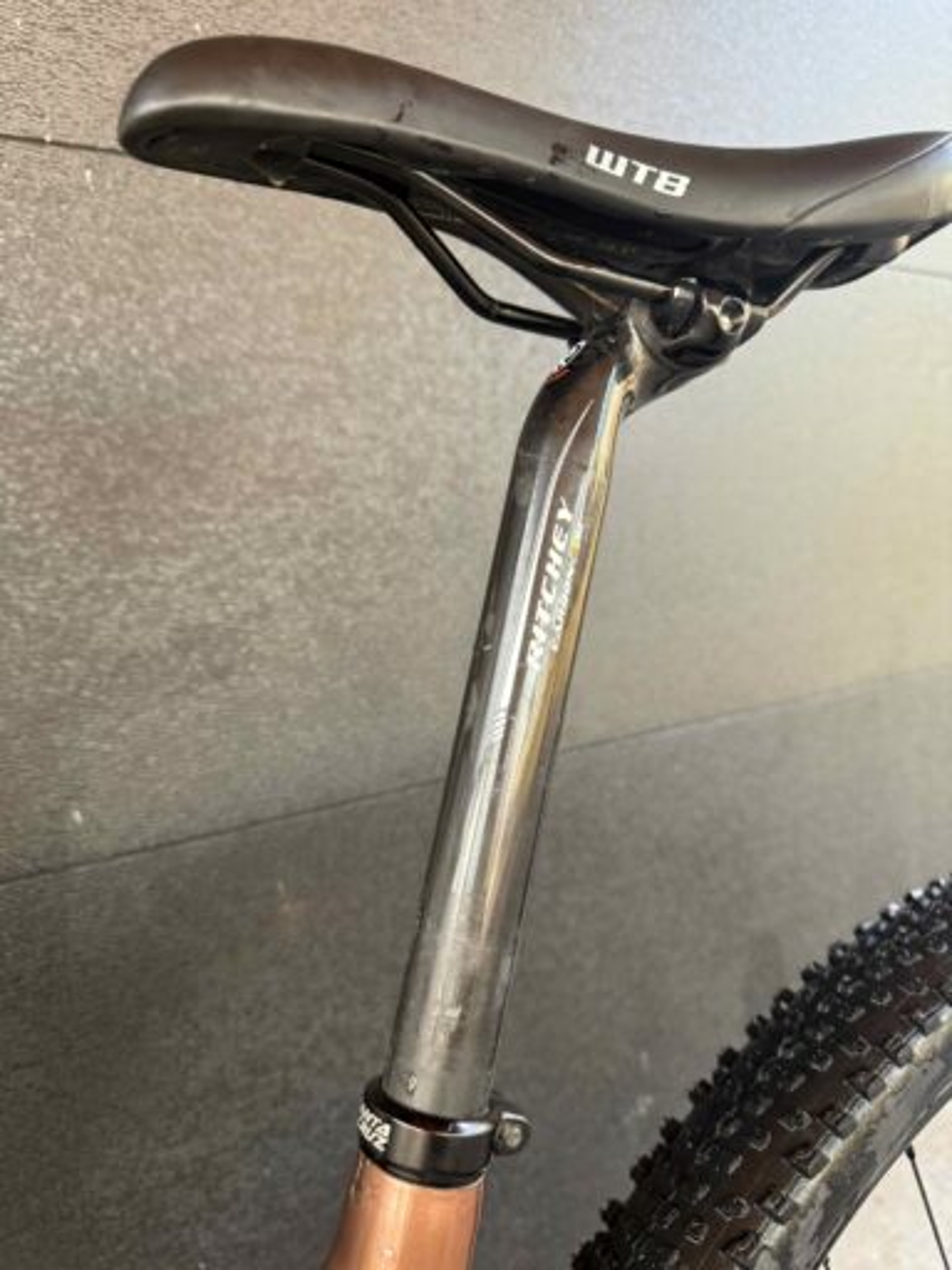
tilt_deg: -7.0
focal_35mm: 24
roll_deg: +3.9
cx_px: 476
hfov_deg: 56.8
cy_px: 635
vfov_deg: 71.6
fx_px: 880
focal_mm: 6.76
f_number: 1.78
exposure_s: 1/102
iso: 200
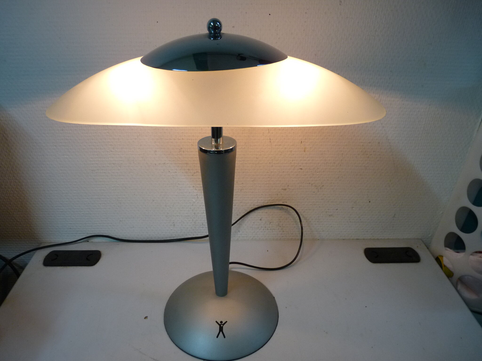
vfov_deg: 51.4
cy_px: 180
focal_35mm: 27
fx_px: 376
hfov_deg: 65.3
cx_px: 241
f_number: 2.8
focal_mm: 4.8
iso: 200
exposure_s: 1/30
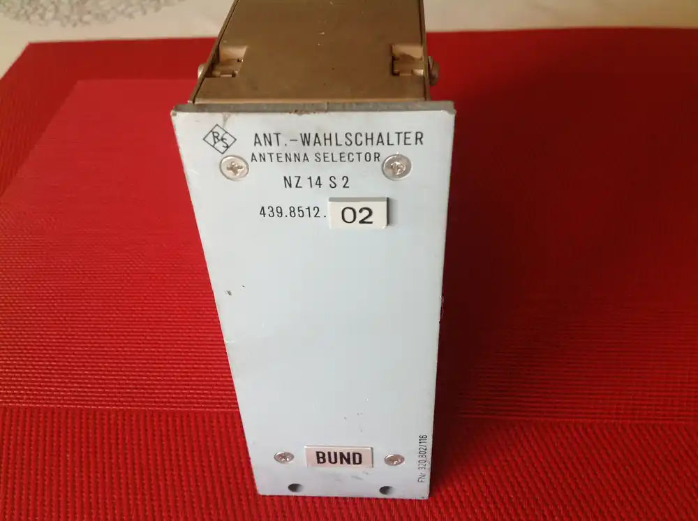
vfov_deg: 40.6
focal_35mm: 35
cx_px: 349
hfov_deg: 52.7
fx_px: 704
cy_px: 260
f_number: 2.4
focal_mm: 4.28
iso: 64
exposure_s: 1/60
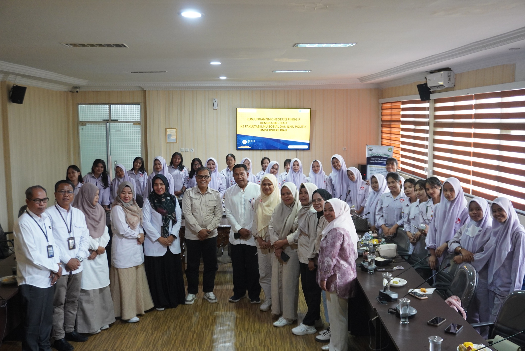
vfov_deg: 35.5
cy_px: 176
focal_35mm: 38
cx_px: 262
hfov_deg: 51.3
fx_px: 547
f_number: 4.5
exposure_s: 1/40
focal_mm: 25
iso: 1250
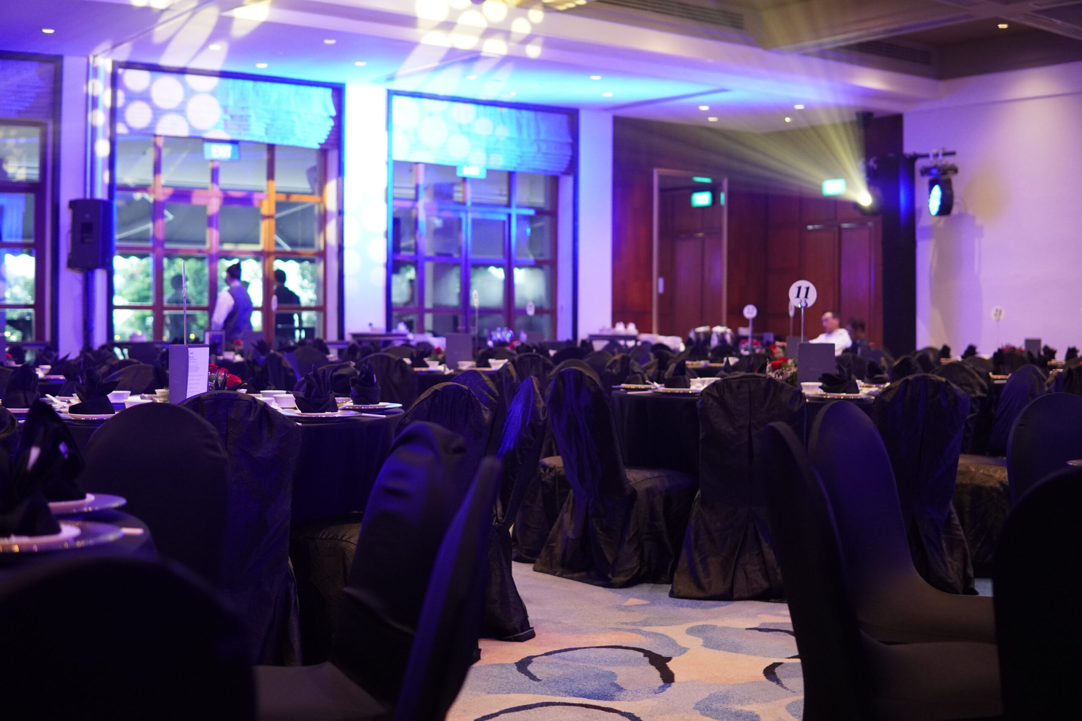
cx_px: 541
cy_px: 360
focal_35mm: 45
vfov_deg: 29.9
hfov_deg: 43.6
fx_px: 1352
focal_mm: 30
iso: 1600
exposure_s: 1/160
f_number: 2
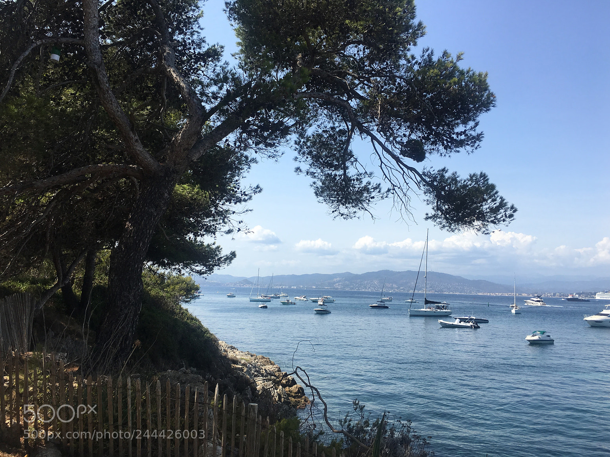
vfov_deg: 46.8
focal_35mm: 30
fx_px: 529
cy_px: 229
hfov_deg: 60.0
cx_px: 314
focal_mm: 4.15
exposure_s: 1/1672
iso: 25
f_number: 2.2
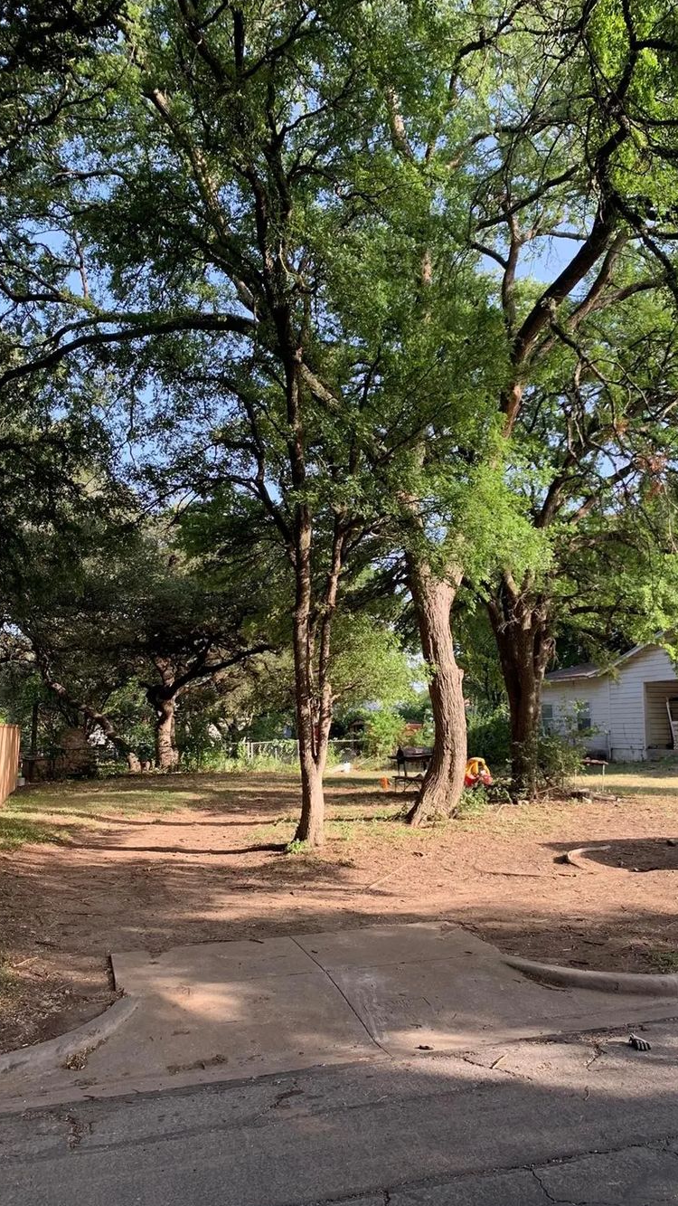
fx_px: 927
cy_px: 615
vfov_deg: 66.1
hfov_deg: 40.1
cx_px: 377
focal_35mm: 29
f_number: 1.8
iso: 25
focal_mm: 4.25
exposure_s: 1/216
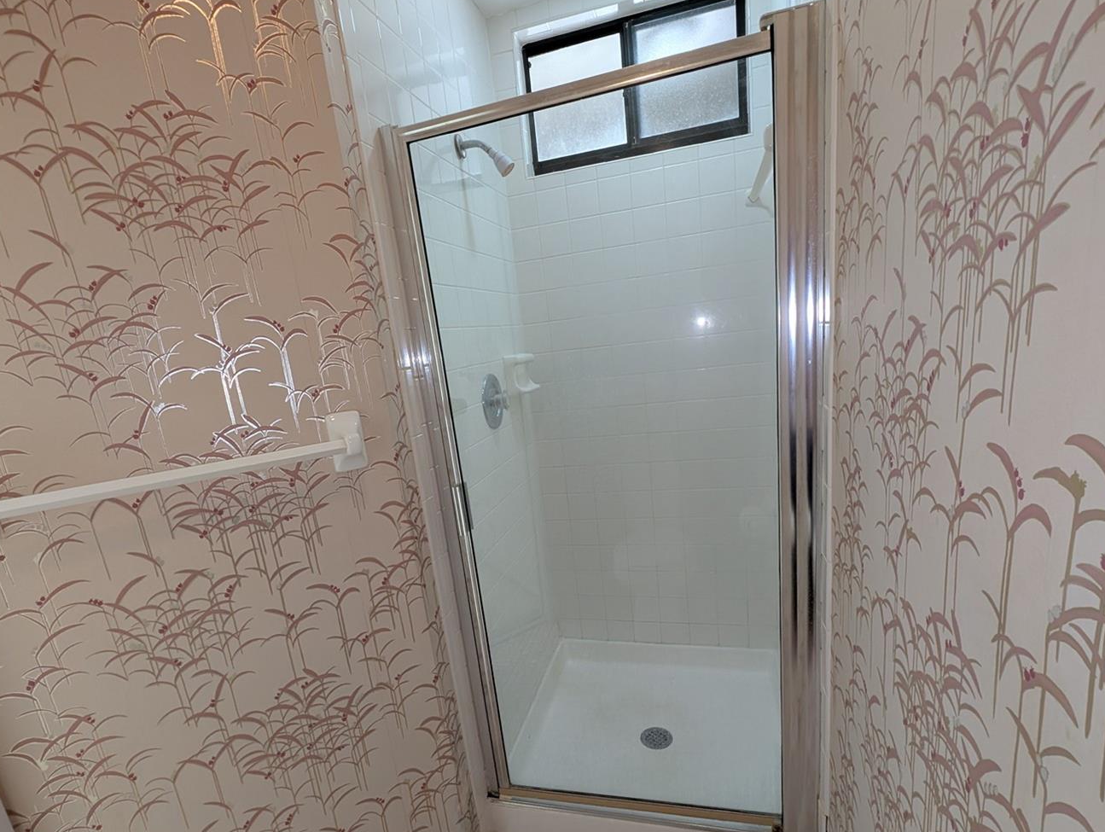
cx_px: 537
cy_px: 477
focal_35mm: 16
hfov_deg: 94.4
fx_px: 511
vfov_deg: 77.8
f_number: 2.2
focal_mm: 1.95
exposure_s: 1/60
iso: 208
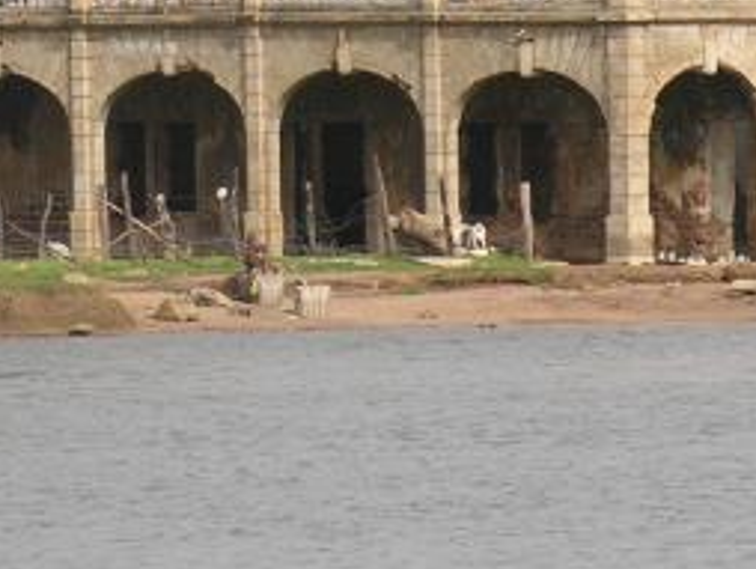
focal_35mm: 774
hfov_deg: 2.6
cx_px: -74
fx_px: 16920
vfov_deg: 1.9
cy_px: -310
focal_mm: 49
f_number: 7.3
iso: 50
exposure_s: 1/145
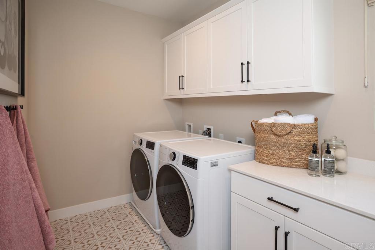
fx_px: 198
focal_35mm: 19
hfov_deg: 86.9
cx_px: 188
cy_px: 125
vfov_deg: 64.6
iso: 125
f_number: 8
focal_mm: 19
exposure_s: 1/15
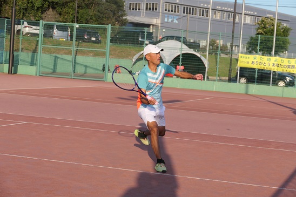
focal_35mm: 92
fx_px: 756
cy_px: 98
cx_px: 148
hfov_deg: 22.1
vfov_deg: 14.9
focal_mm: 33.51
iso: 125
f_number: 3.8
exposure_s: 1/1000
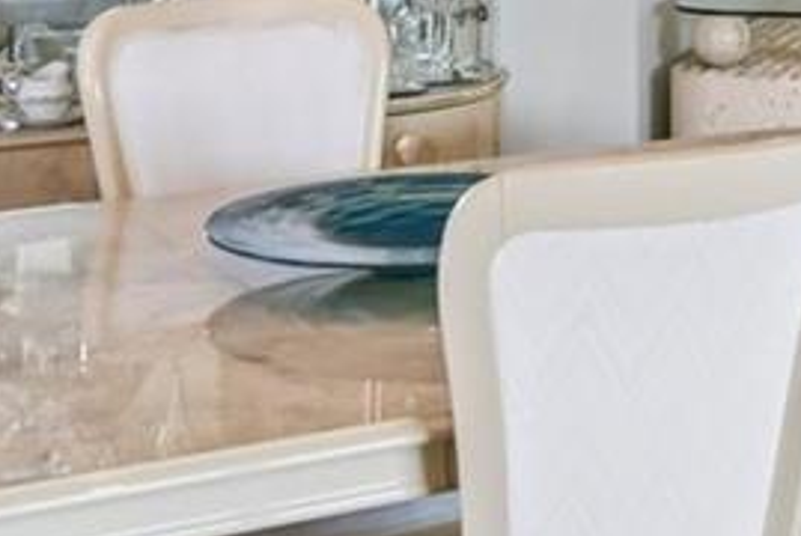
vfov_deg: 13.7
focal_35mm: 95
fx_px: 2116
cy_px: -226
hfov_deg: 21.3
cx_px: 596
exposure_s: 1/30
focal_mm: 16
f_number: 8
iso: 400
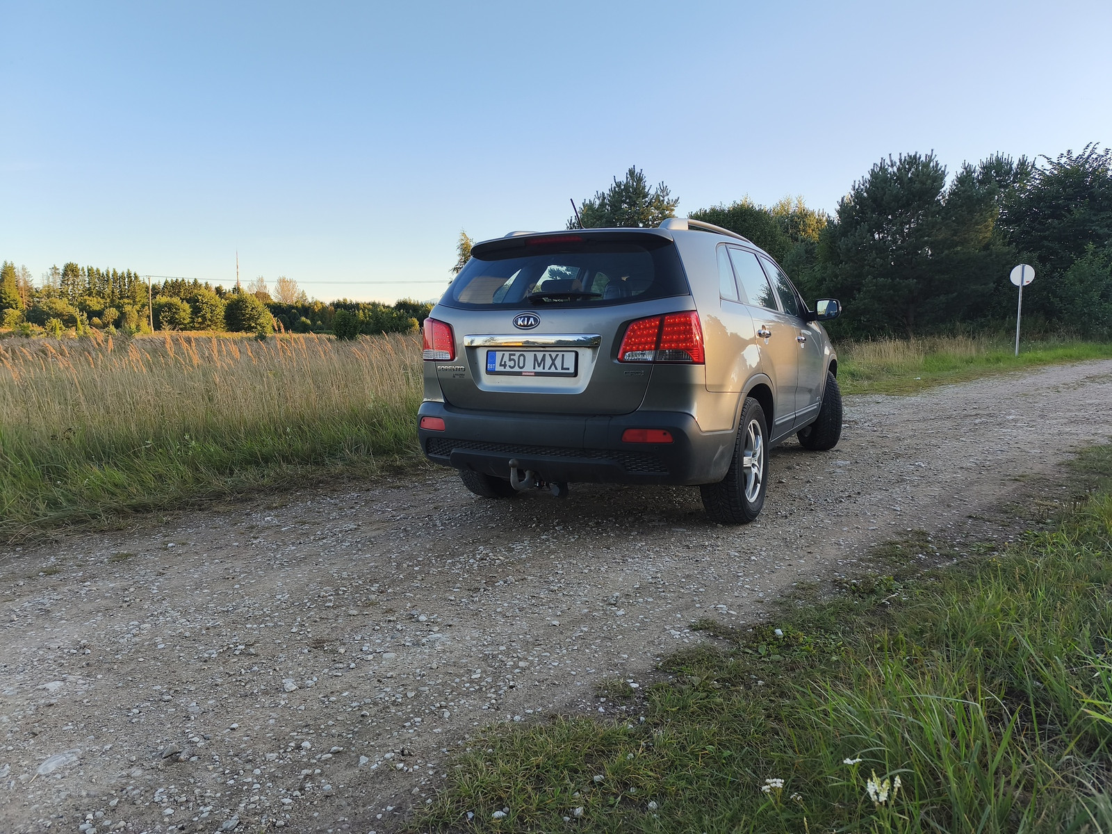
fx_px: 739
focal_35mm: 23
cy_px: 417
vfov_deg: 58.9
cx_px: 556
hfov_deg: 73.9
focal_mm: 6.14
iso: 50
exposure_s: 1/237
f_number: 1.65
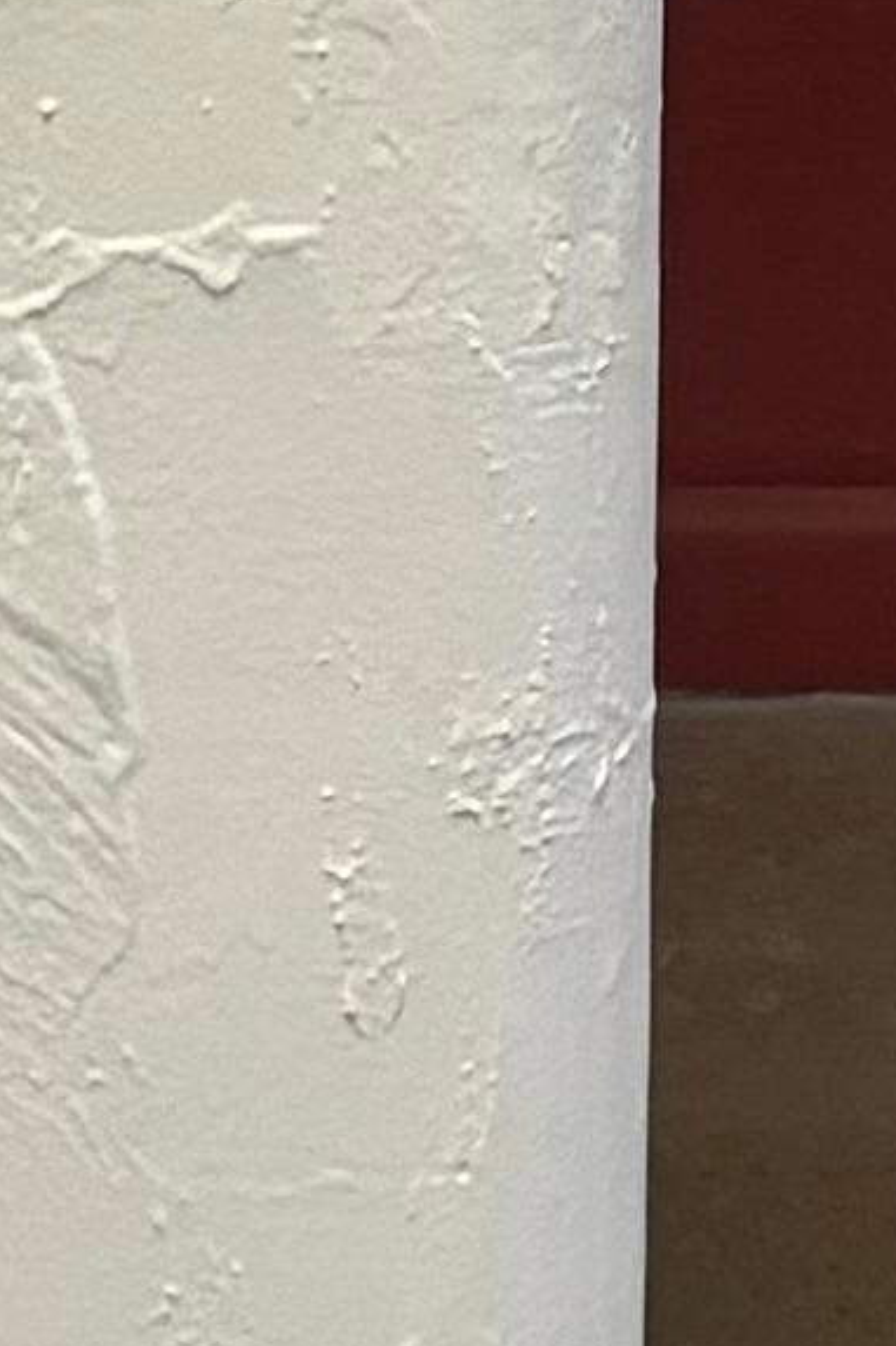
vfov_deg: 7.2
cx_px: -969
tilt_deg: -5.4
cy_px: -1694
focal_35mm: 270
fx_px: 10085
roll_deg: -0.3
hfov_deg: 5.0
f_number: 1.6
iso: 125
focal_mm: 5.96
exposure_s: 1/60
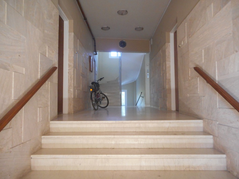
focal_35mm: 25
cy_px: 90
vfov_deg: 54.9
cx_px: 120
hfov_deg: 69.4
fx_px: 173
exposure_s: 1/30
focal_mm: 4.5
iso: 400
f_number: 3.7
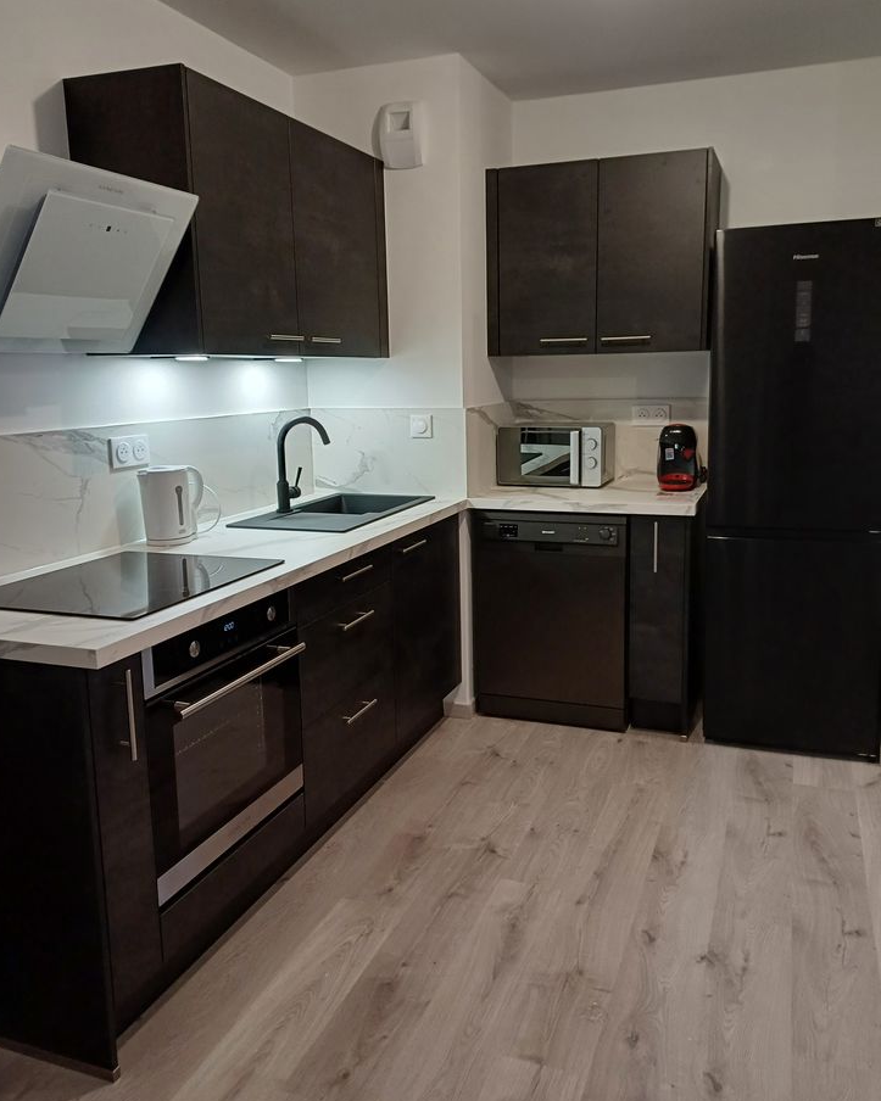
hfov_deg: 53.2
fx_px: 880
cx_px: 441
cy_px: 509
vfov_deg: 64.0
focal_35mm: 27
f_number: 1.8
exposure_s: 1/50
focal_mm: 4.65
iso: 250
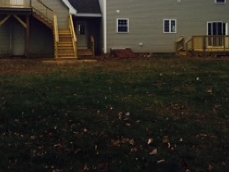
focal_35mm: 44
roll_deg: -0.2
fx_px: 291
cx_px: 96
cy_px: 44
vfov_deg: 32.3
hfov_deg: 42.8
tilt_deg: -2.8
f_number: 2.2
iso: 32
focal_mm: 4.15
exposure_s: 1/662
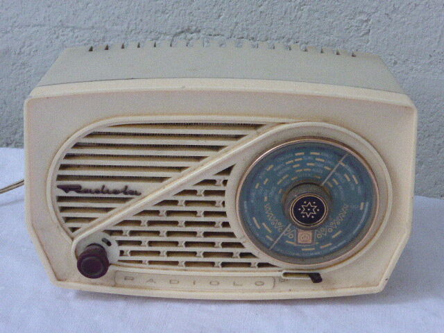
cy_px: 166
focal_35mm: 65
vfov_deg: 22.6
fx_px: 834
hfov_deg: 29.8
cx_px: 222
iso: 800
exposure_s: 1/80
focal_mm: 11
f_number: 4.8
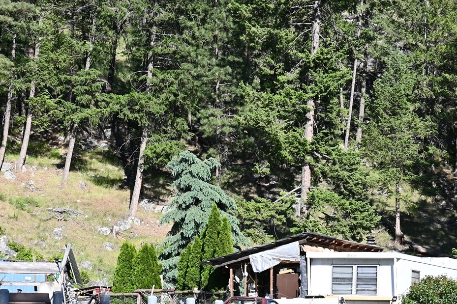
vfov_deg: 10.0
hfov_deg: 15.0
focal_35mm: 137
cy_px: 139
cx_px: 273
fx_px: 1739
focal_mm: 50
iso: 400
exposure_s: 1/1250
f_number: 5.6
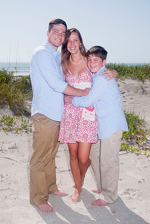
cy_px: 112
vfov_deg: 40.3
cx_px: 76
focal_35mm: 49
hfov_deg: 27.6
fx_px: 306
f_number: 13
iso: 100
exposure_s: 1/250
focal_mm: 32
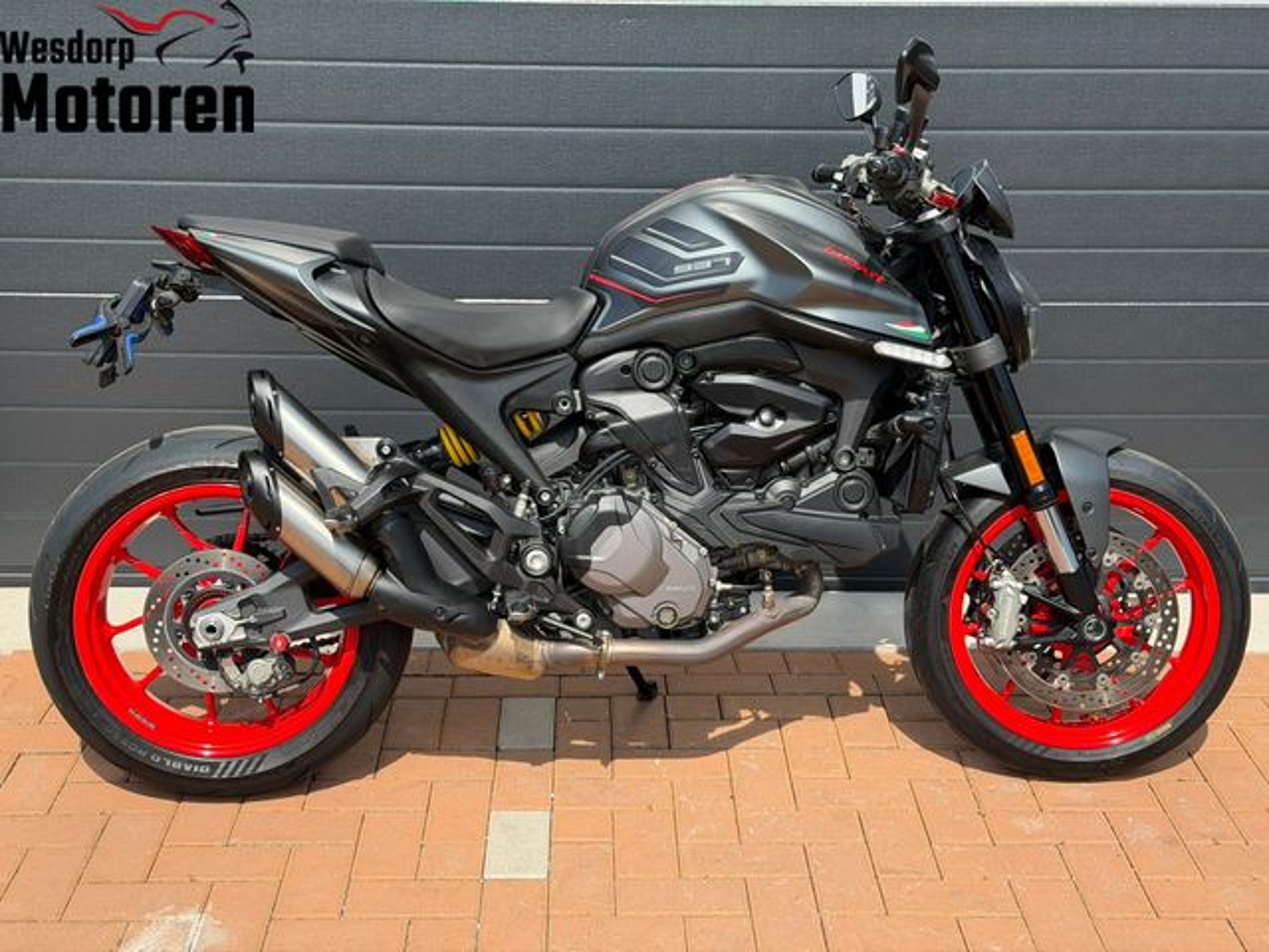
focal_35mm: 48
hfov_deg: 39.7
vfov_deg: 30.3
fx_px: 1760
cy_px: 476
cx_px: 634
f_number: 1.78
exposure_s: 1/2273
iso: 64
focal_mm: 6.76
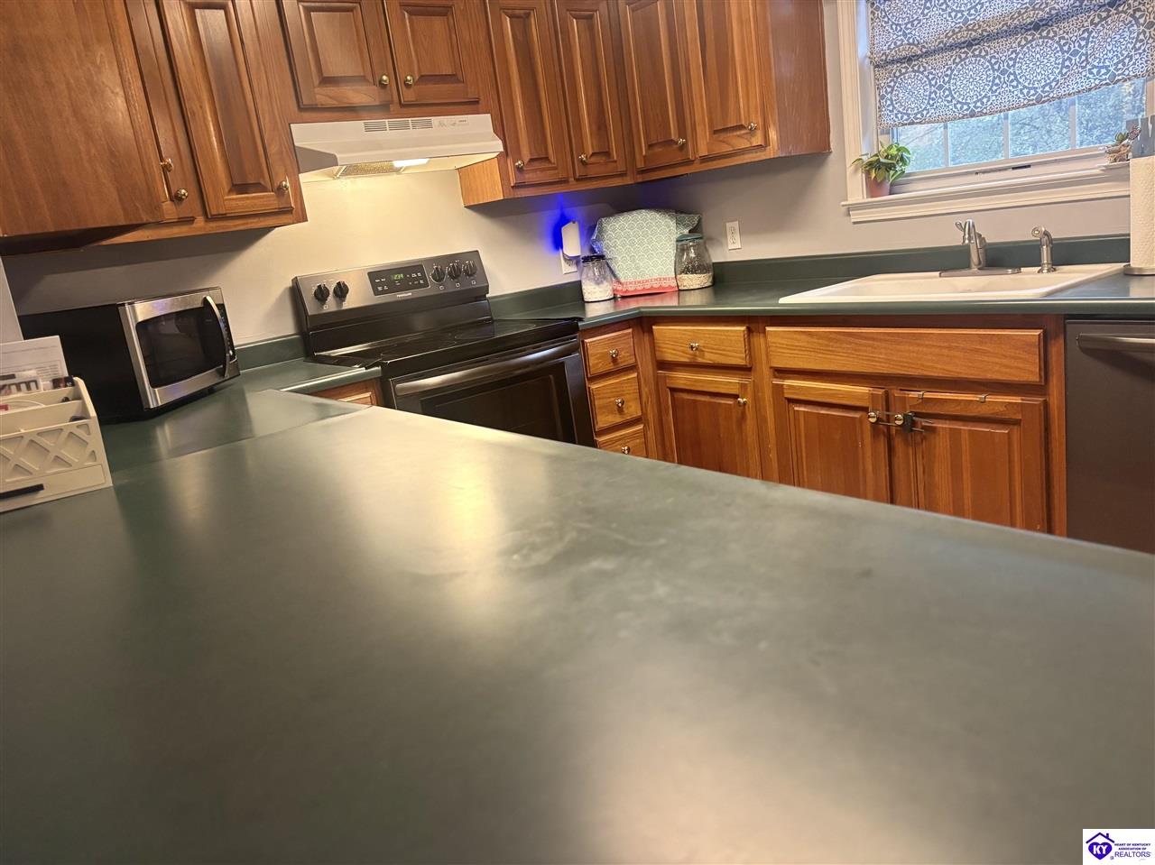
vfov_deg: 53.0
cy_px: 432
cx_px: 578
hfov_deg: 67.3
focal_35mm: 26
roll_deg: +6.9
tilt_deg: -12.6
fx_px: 867
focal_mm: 5.96
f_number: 1.6
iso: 400
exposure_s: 1/60
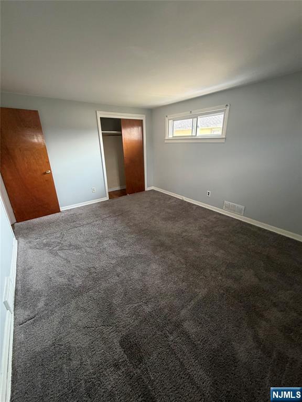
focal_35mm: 14
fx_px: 163
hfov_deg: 85.7
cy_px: 201
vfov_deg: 102.1
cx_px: 151
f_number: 2.2
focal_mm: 2.22
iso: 320
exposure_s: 1/121
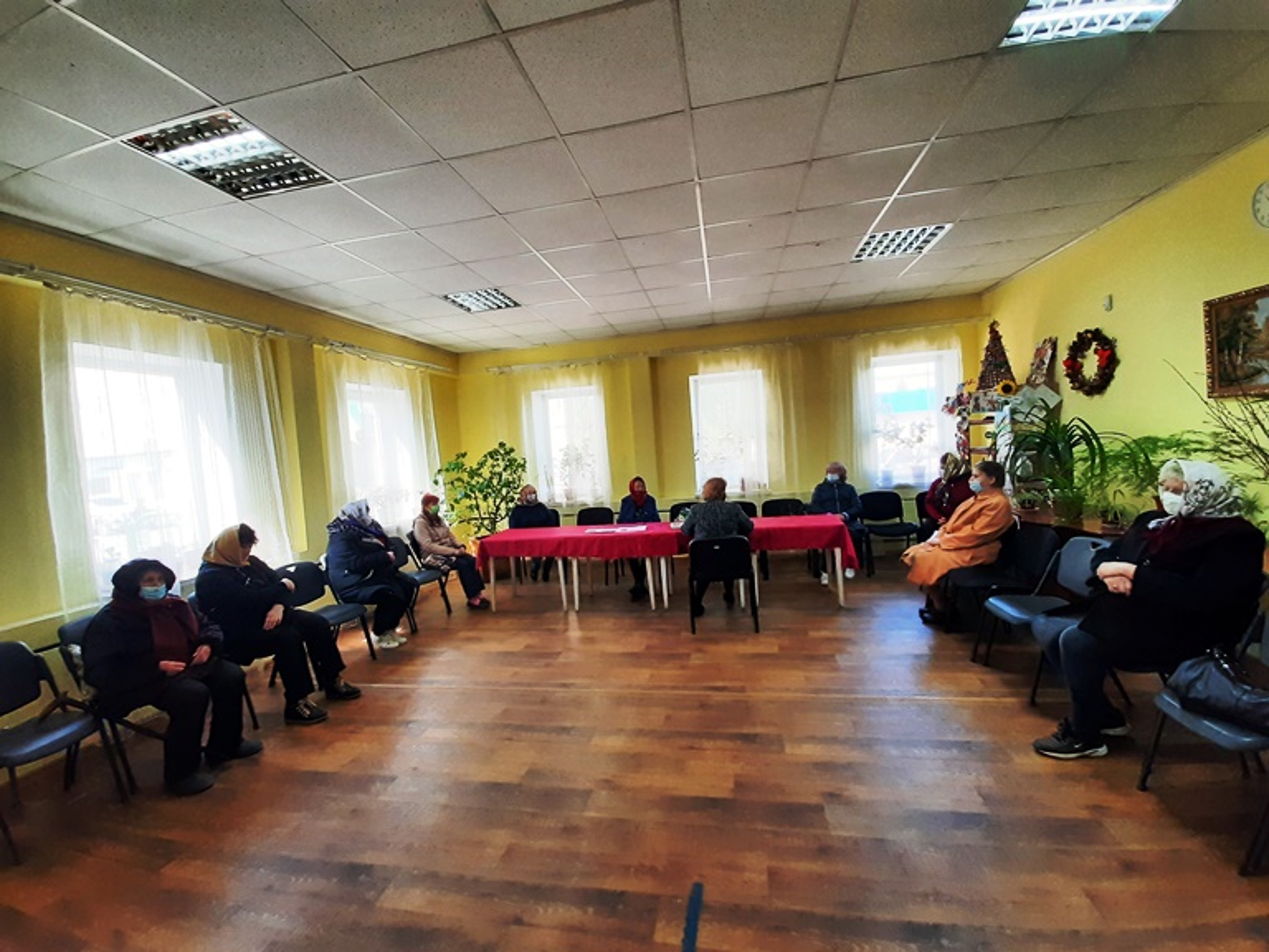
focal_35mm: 13
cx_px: 634
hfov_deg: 106.2
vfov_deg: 89.9
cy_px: 476
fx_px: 477
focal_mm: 1.42
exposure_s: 1/50
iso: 50
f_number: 2.2
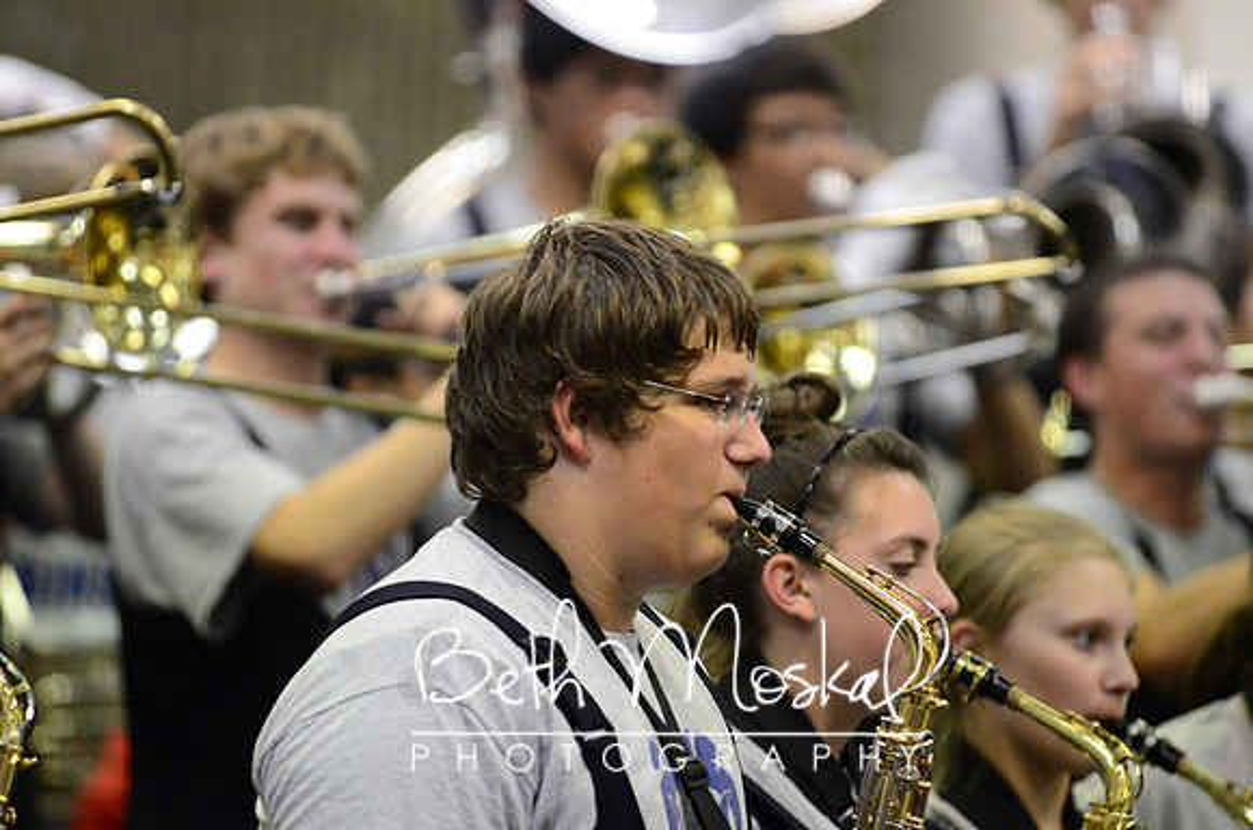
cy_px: 415
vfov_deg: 4.6
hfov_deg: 6.9
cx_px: 626
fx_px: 10419
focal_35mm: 300
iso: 3200
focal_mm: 200
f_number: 2.8
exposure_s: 1/400
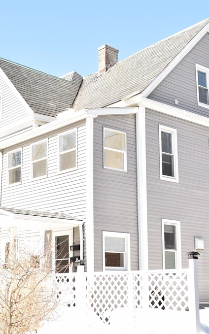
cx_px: 75
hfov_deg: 21.6
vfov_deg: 34.0
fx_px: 547
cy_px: 168
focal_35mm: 60
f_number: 9
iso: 100
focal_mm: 26
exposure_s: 1/125
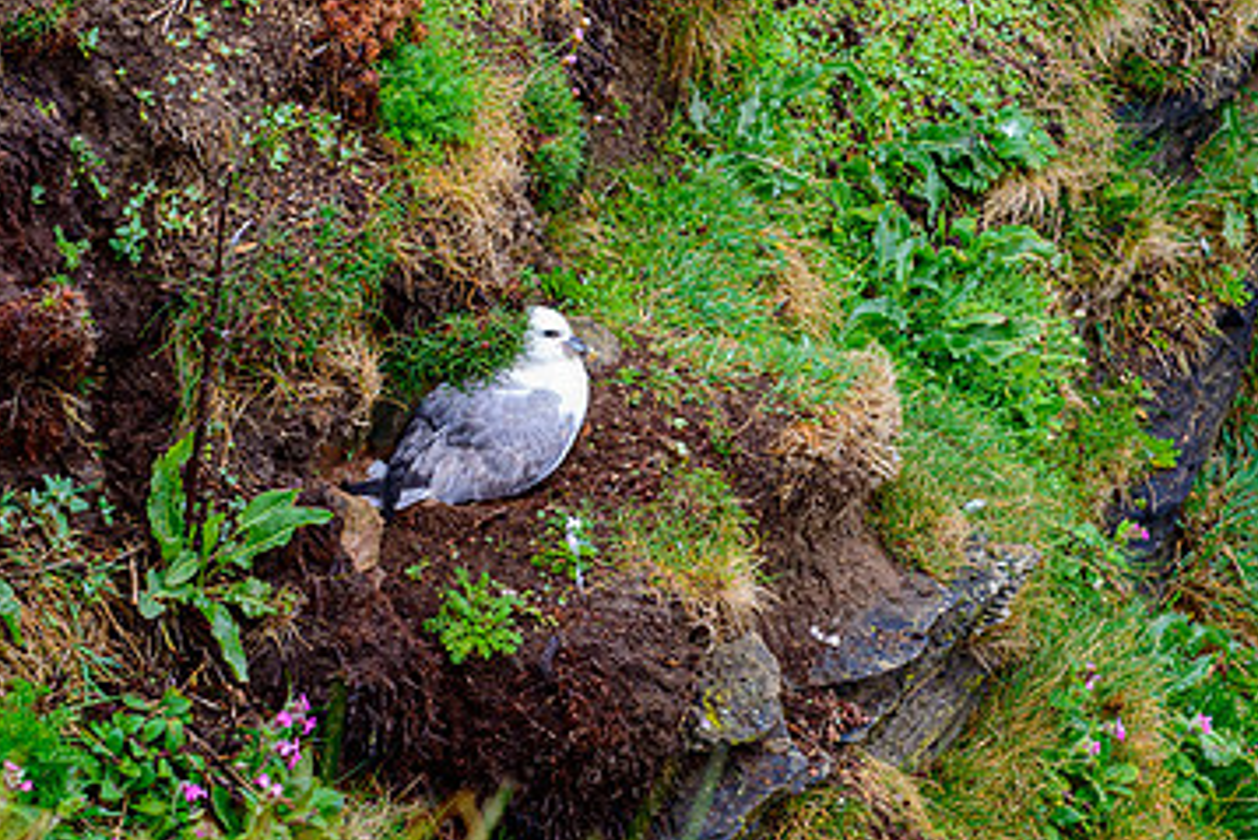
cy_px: 399
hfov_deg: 10.4
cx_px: 319
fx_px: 6886
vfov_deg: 7.0
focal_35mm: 197
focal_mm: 70
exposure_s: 1/80
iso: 720
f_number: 8
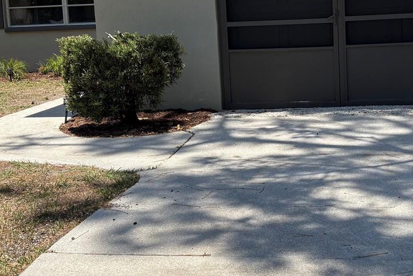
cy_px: 90
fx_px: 688
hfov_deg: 33.2
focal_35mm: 60
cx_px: 255
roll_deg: +2.3
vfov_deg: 22.5
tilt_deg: -6.7
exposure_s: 1/3125
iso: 50
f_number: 1.6
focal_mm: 5.96
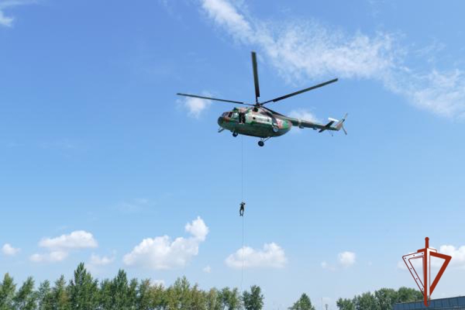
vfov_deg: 36.9
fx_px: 465
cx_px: 232
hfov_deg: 53.1
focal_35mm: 36
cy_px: 155
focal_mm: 13.16
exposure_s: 1/1600
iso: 125
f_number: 4
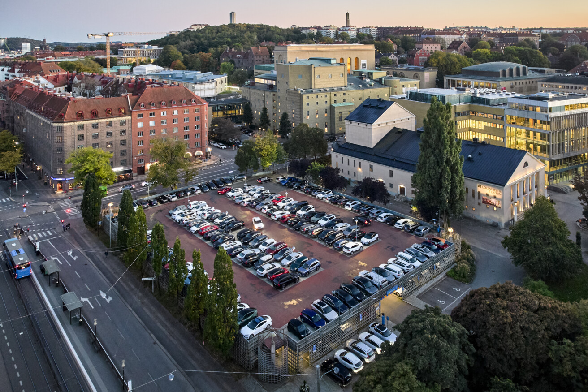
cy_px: 196
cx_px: 294
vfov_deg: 57.2
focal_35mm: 22
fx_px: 359
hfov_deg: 78.6
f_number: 2.8
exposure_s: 1/30
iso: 400
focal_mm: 8.38
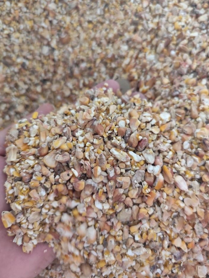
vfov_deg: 67.3
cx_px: 114
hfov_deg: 53.0
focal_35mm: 26
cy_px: 135
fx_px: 209
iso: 1000
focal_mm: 6.19
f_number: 1.65
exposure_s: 1/50
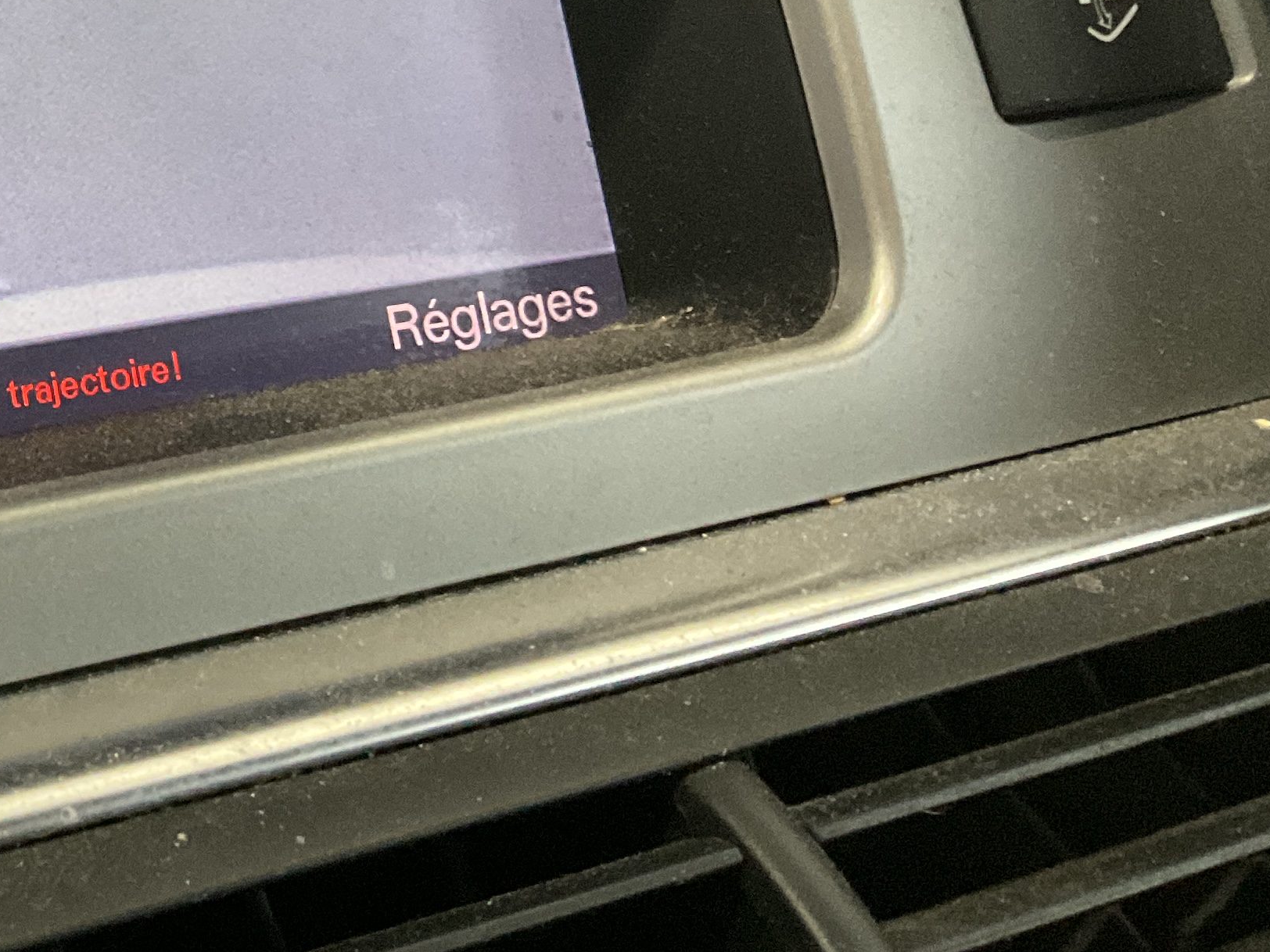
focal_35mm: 72
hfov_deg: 24.3
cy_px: -166
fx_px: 2642
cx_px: -285
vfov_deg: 19.4
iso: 250
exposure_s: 1/43
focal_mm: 3
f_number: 1.8
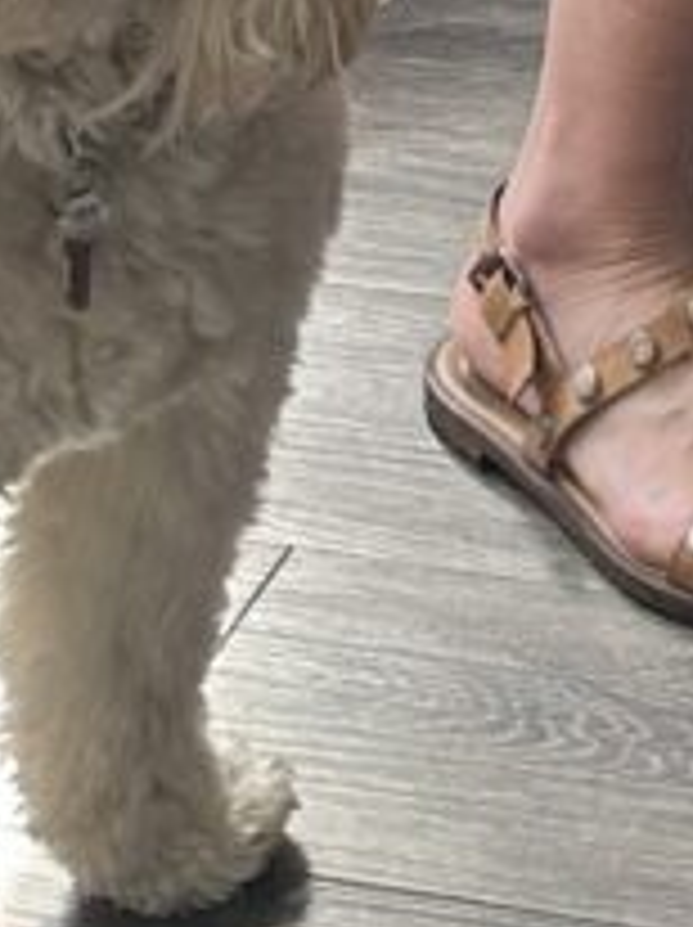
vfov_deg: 8.8
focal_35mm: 179
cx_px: 1494
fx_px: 4788
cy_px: -1962
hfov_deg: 7.8
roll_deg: +1.2
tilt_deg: -6.4
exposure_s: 1/124
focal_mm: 6.86
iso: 80
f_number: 1.78
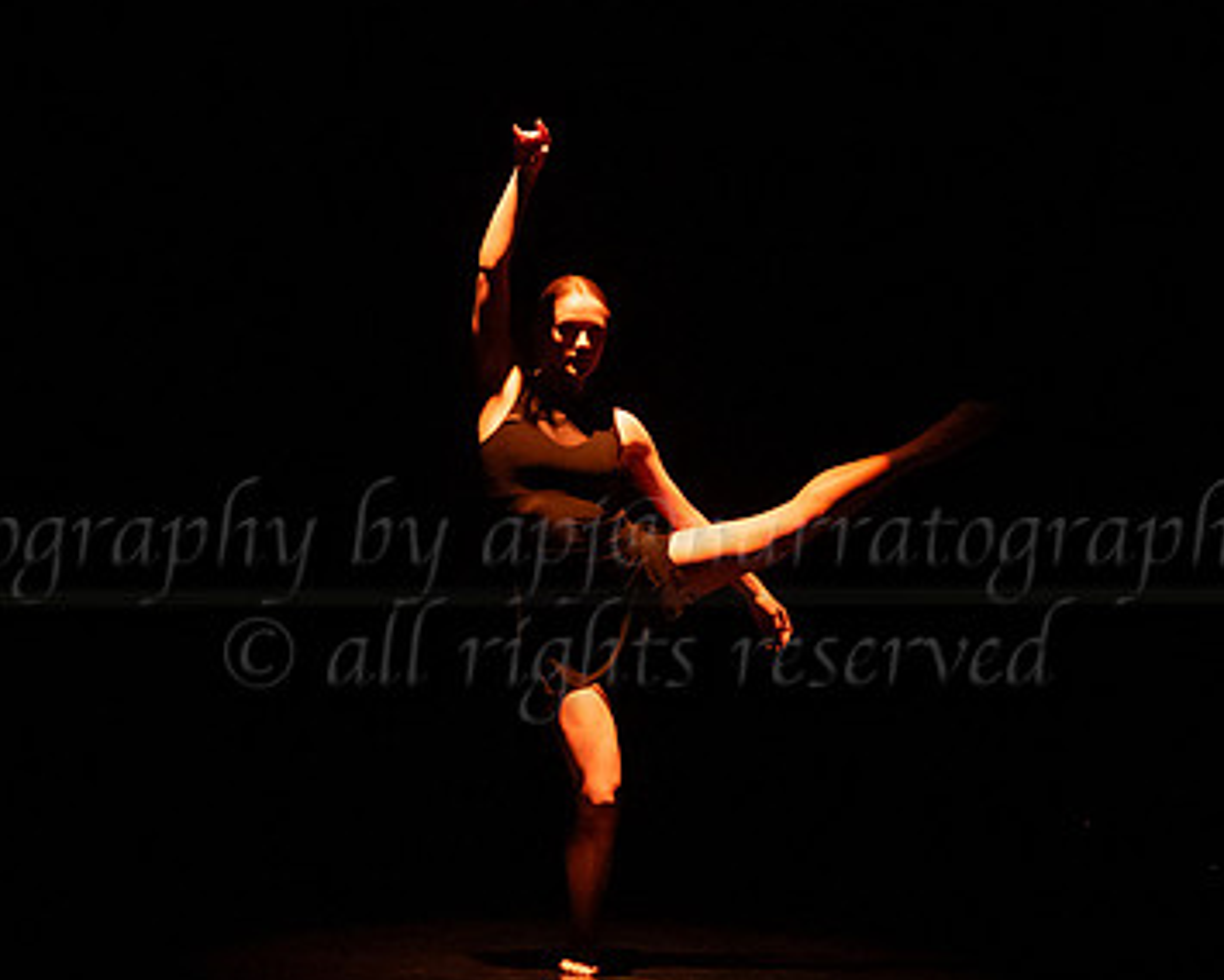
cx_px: 645
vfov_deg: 10.3
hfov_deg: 12.9
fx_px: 5434
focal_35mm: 150
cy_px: 534
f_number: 3.2
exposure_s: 1/320
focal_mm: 75
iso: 4000
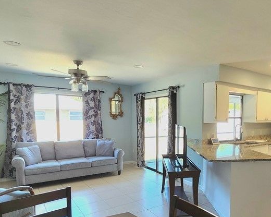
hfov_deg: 65.7
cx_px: 187
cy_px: 129
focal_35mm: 25
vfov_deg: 56.4
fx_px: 201
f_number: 2.2
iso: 125
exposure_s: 1/60.2
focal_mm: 1.74
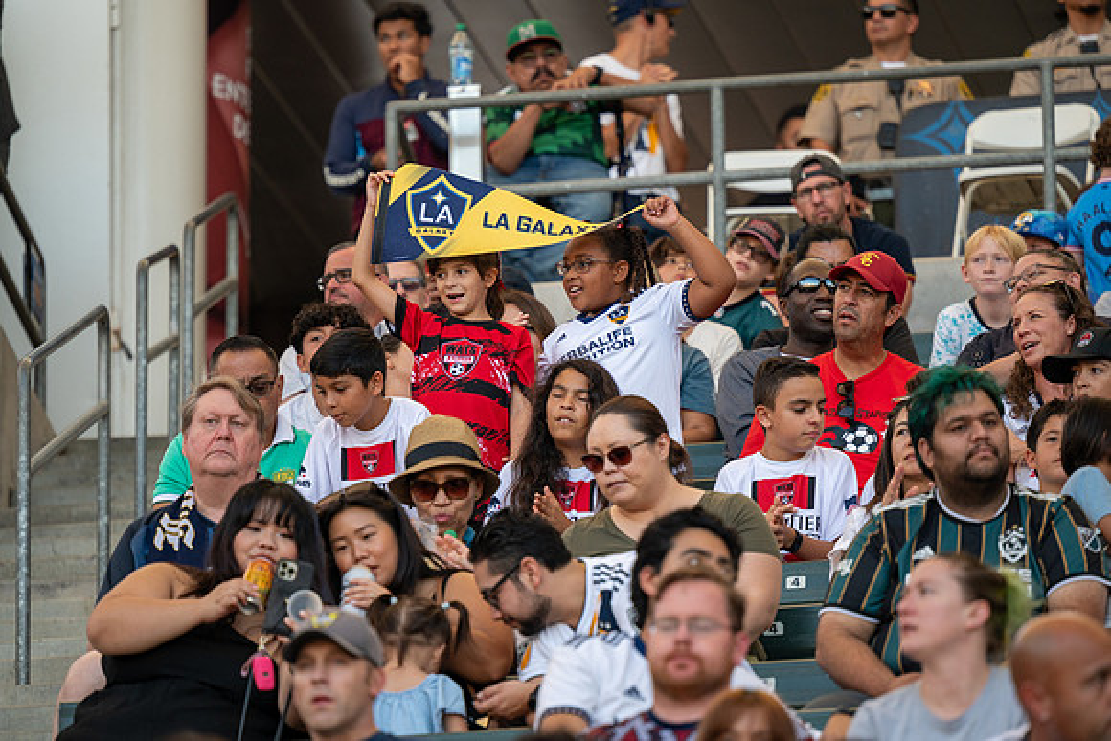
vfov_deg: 5.1
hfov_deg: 7.6
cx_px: 556
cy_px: 370
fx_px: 8334
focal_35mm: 270
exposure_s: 1/1000
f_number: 2.8
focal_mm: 180
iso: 500
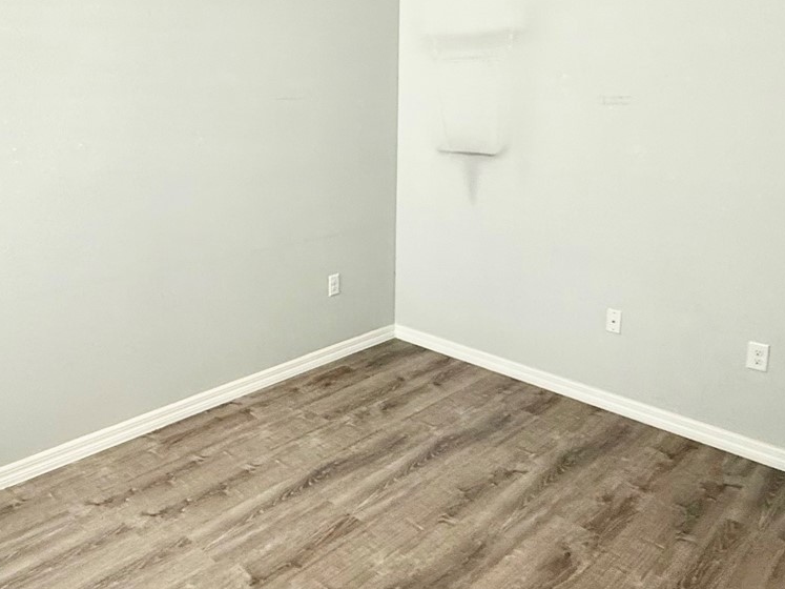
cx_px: 336
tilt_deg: -9.0
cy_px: 237
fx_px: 680
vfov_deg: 46.5
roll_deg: +0.6
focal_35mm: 30
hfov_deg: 59.7
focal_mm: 2.22
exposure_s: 1/60
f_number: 2.2
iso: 200
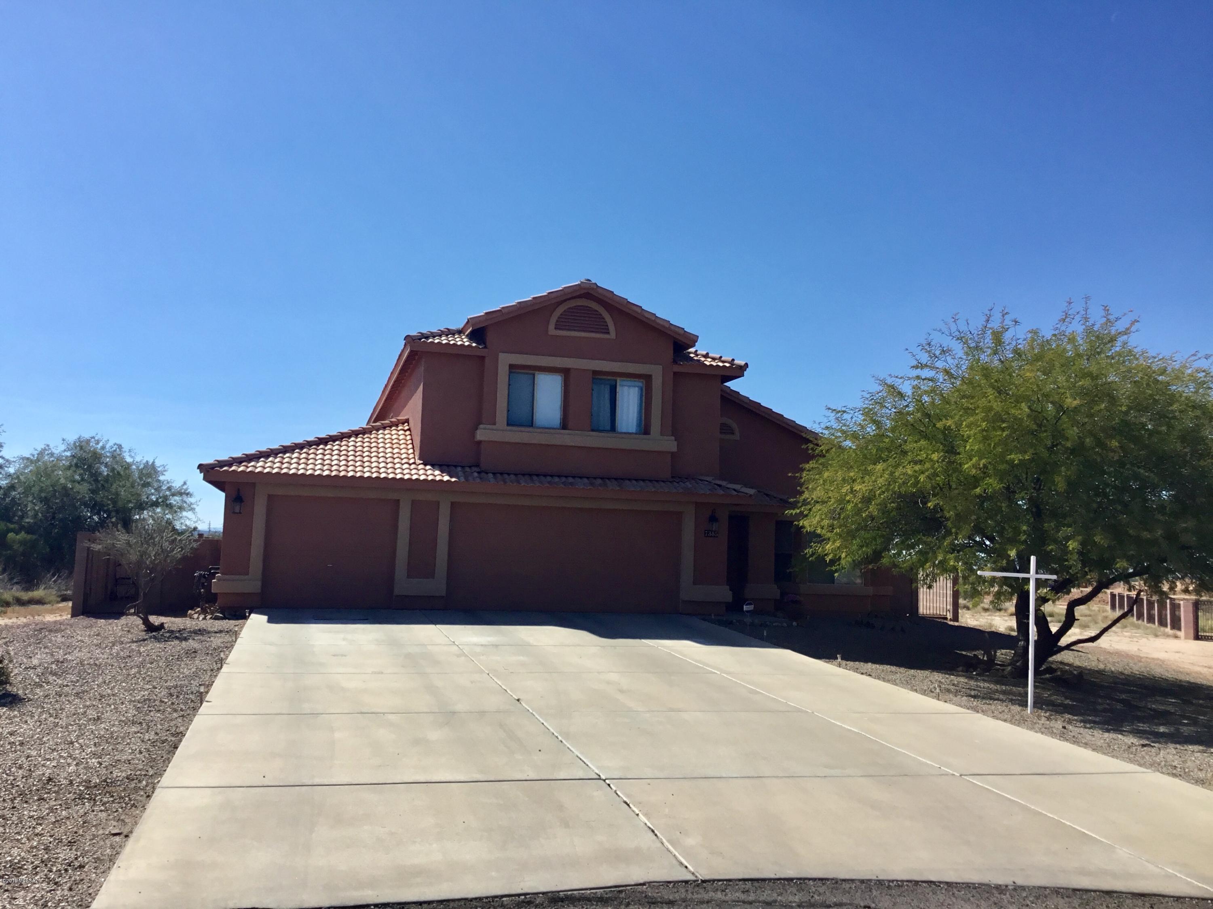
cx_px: 606
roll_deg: -1.5
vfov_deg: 45.4
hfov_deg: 58.4
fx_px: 1086
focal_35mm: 31
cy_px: 454
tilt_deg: +4.4
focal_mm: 3.3
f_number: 2.4
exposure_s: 1/1812
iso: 25
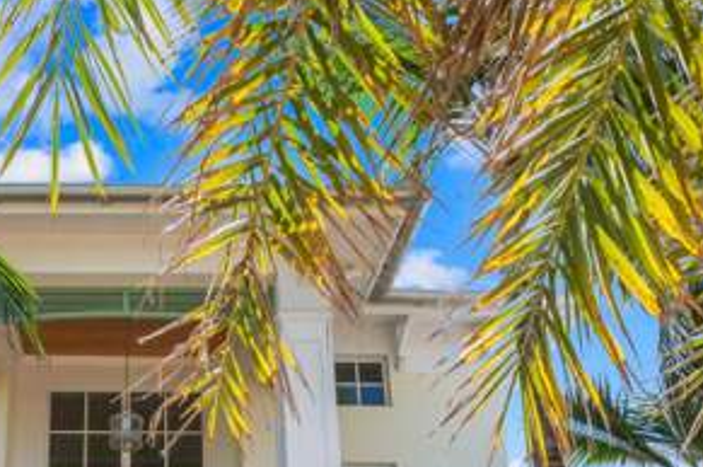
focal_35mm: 44
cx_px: 123
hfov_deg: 42.2
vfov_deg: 26.3
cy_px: 590
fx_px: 858
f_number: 10
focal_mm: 16
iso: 500
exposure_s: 1/60
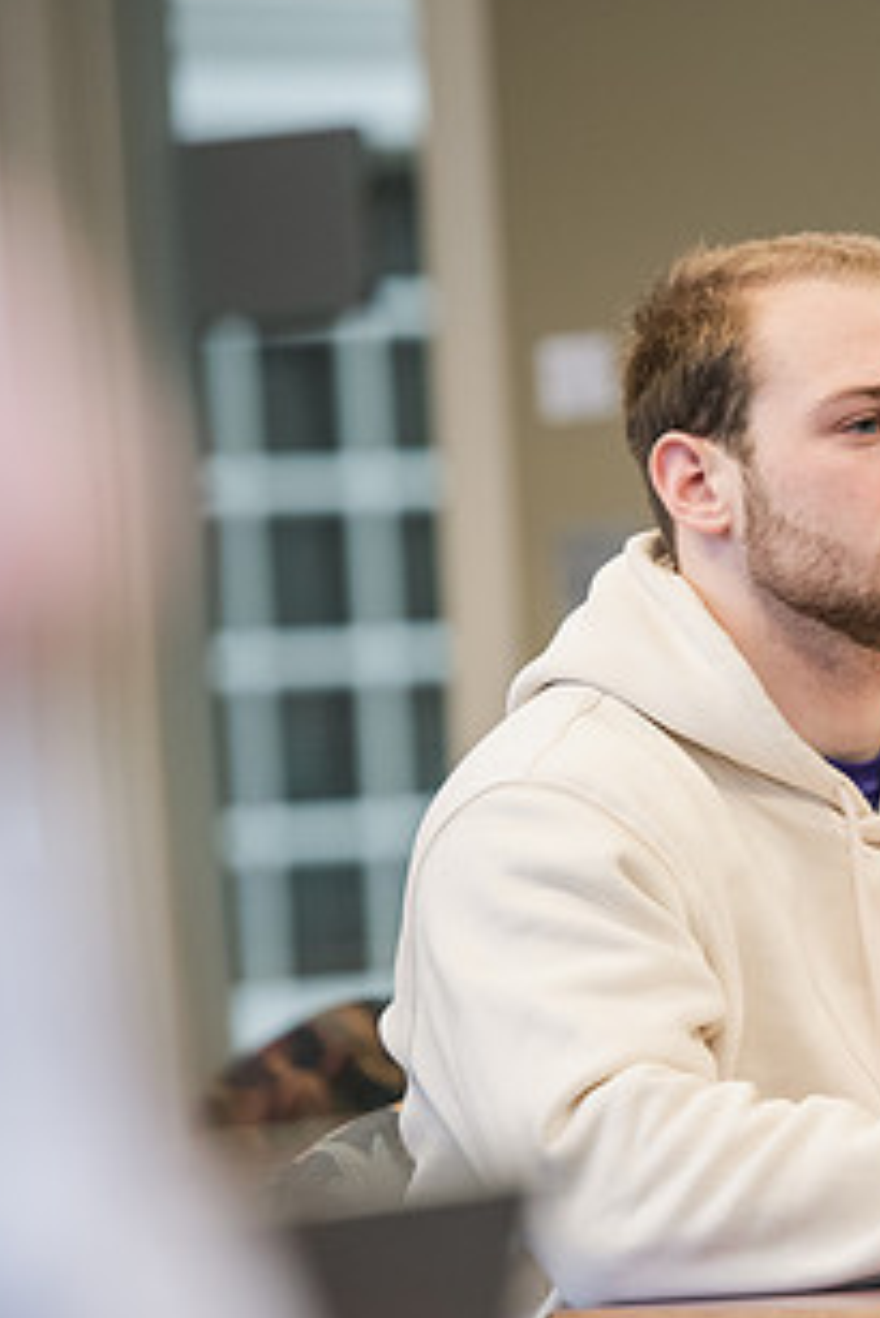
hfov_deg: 4.4
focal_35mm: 312
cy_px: 711
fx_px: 11426
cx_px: 1056
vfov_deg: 6.6
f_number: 3.2
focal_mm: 165
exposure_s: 1/200
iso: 1250
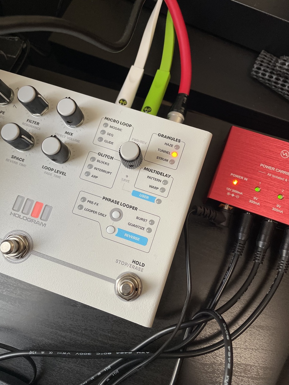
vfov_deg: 67.3
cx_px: 144
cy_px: 192
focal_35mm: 26
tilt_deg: -74.0
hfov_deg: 53.1
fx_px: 289
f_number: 1.6
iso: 125
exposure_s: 1/100
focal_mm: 4.2
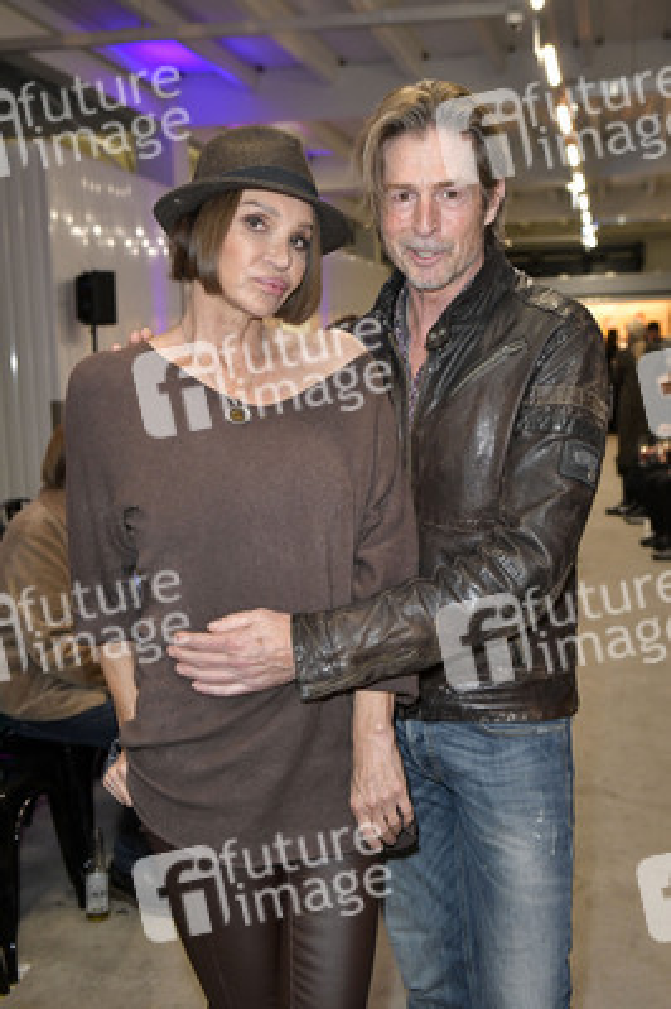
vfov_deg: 48.5
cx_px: 336
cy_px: 504
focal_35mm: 40
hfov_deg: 33.3
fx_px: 1120
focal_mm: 40
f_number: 4.5
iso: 2500
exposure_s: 1/200
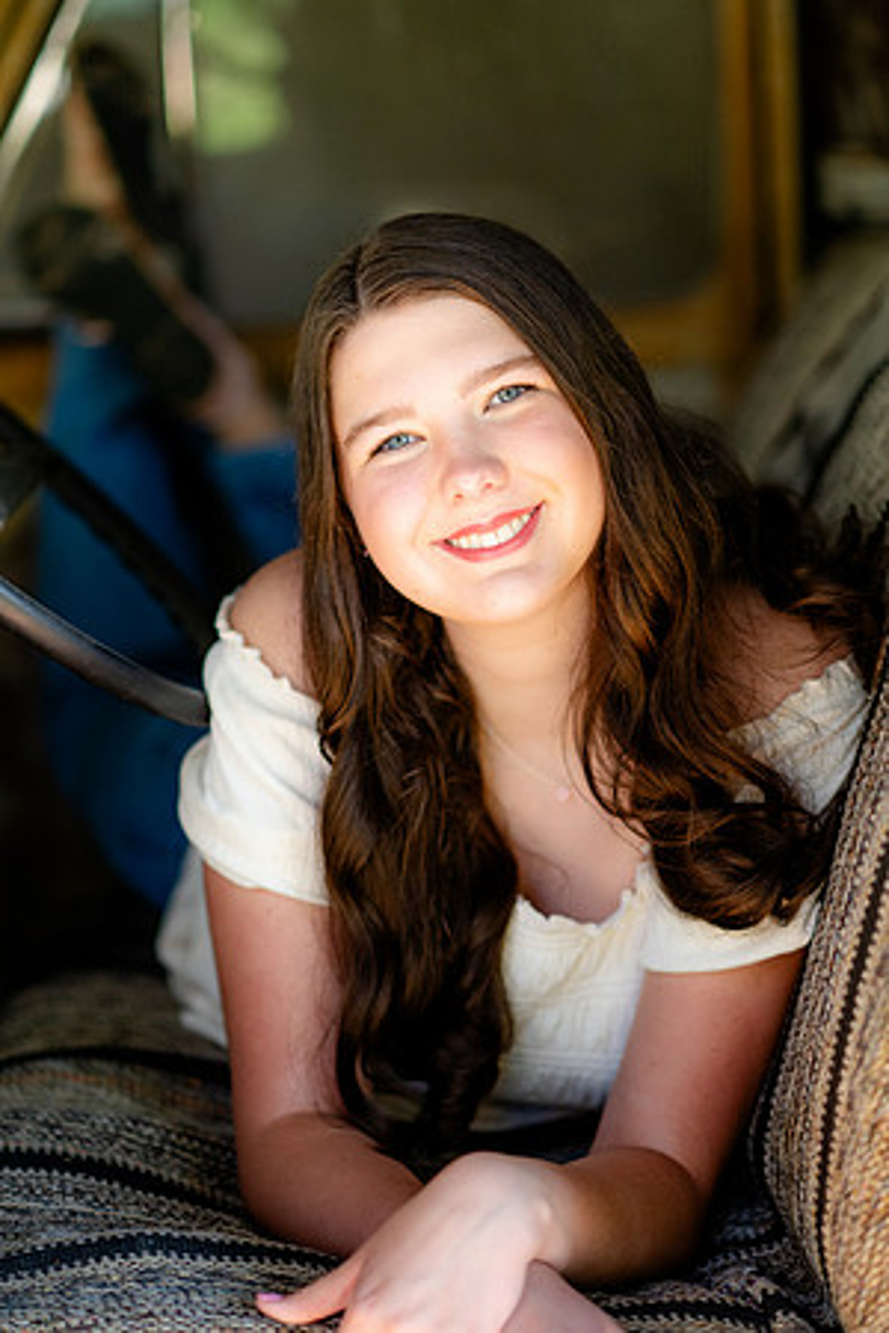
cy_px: 666
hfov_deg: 16.1
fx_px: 3148
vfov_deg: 23.9
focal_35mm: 85
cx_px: 444
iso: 250
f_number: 1.8
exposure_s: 1/400
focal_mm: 85
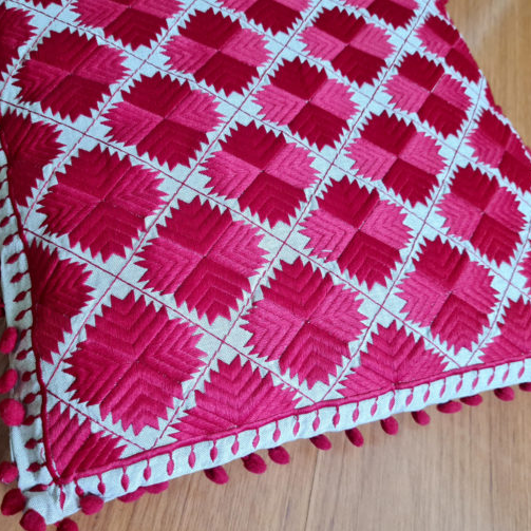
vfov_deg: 51.1
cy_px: 269
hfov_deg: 50.8
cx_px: 213
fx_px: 555
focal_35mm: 32
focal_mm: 5.4
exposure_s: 1/40
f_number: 1.8
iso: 250
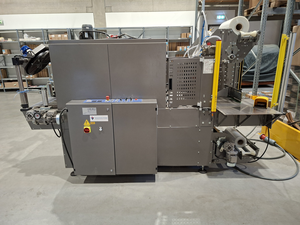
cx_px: 150
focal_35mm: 23
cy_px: 112
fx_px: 199
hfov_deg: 73.9
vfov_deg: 58.9
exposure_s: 1/50
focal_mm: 5.54
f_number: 1.8
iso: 160
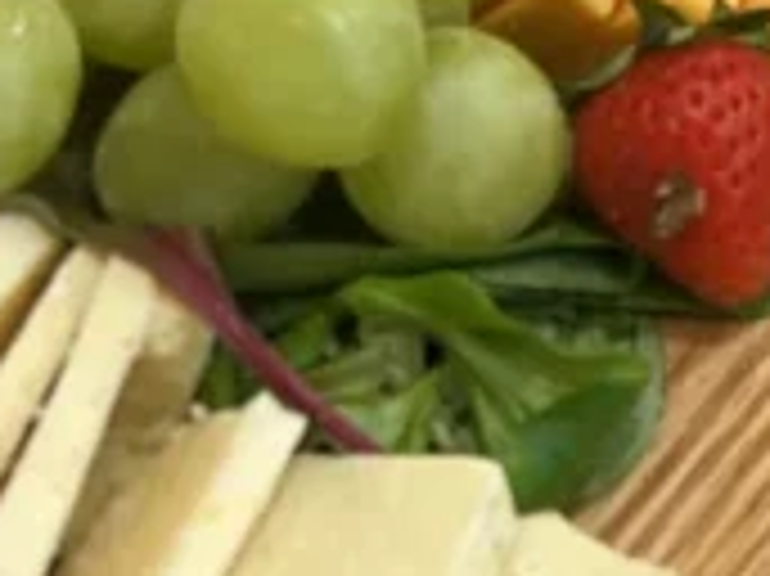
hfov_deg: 11.3
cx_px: 1621
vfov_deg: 8.8
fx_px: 3468
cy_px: -711
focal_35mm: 156
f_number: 1.5
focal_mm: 5.7
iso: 80
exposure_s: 1/50
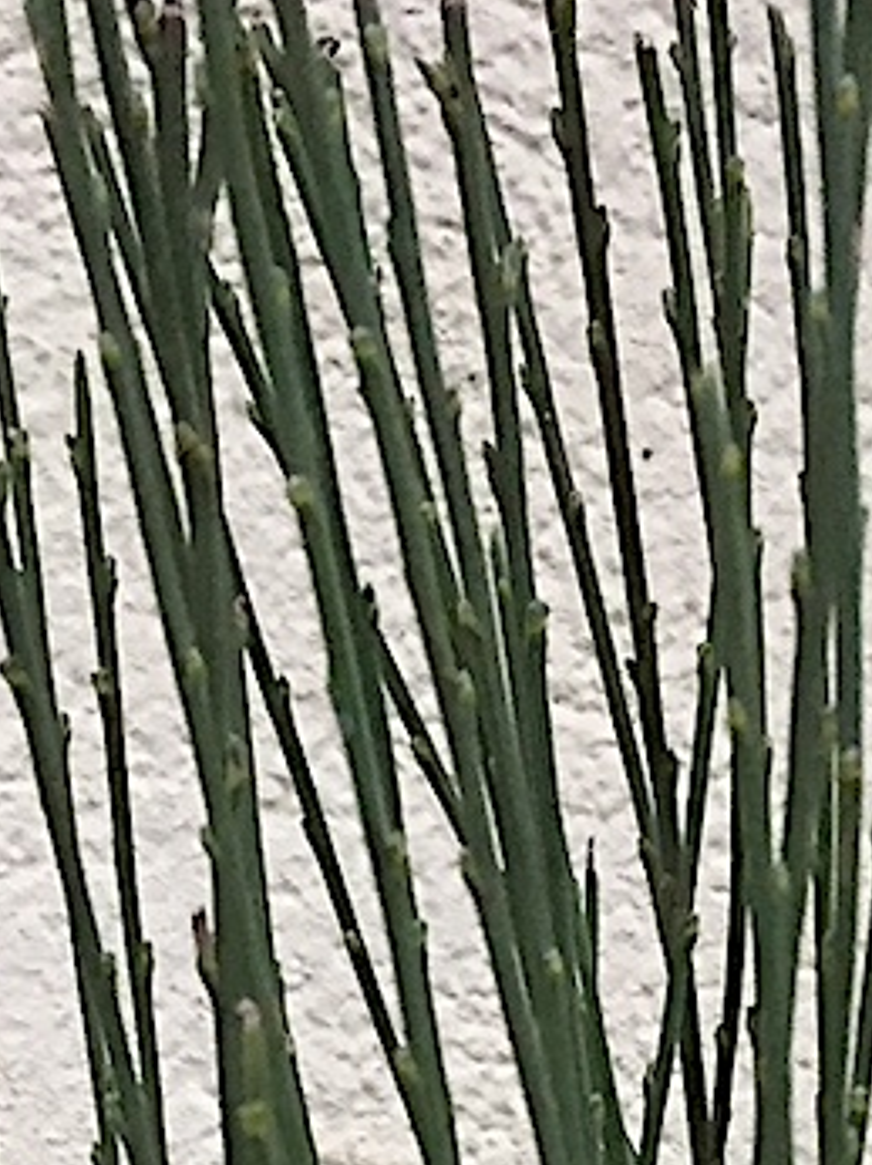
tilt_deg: -15.6
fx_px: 4136
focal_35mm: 123
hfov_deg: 12.0
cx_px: 700
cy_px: 2059
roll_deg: +0.1
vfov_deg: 14.3
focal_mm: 4.15
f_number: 2.2
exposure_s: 1/33
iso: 50
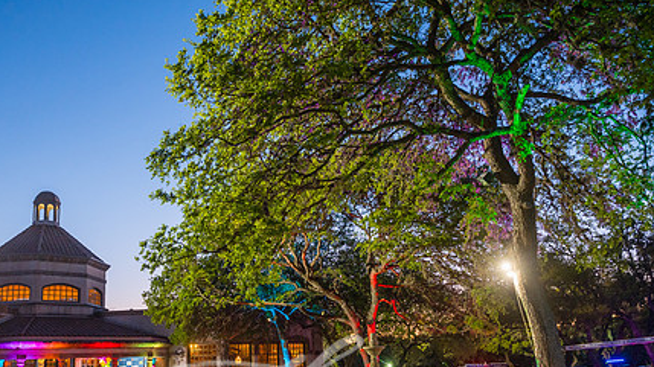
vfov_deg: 34.2
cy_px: 250
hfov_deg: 57.8
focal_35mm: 34
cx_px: 276
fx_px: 589
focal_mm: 24
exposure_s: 1/25
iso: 1250
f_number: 4
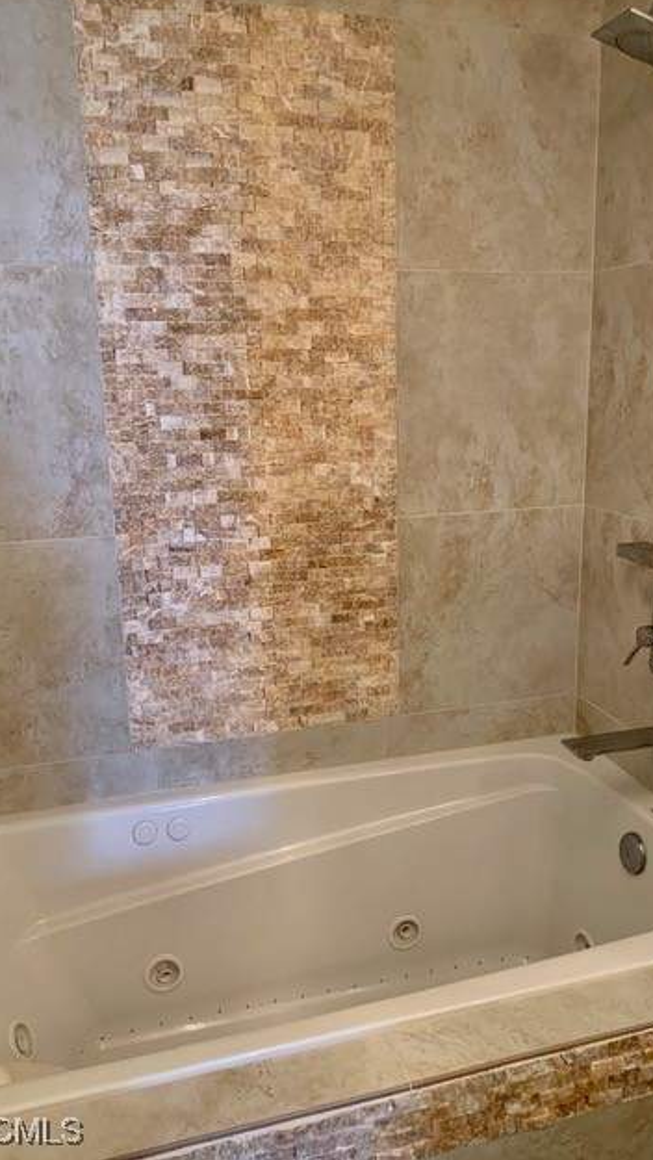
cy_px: 568
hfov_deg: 40.1
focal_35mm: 29
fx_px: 892
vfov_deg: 66.0
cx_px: 380
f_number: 1.8
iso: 160
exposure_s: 1/60
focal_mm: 4.25
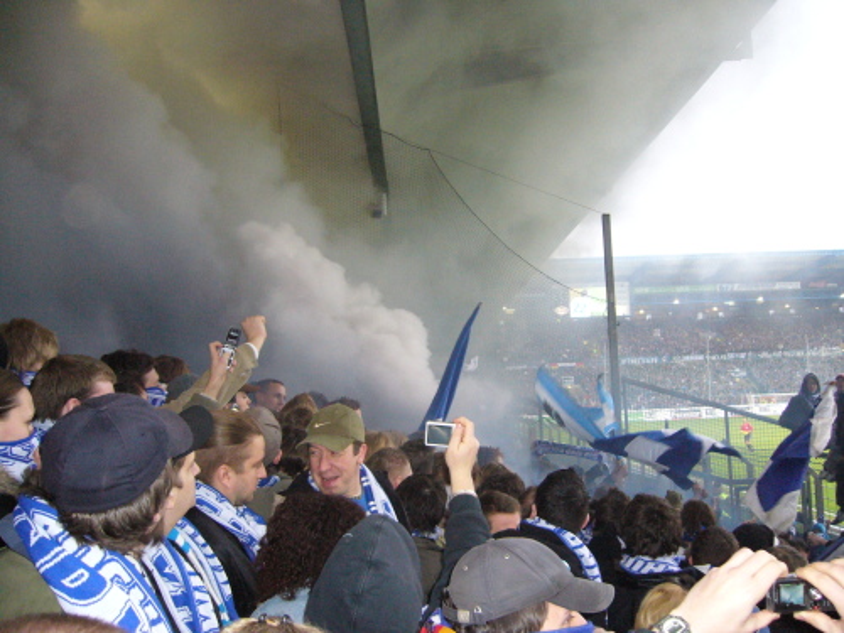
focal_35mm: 35
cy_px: 316
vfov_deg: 40.7
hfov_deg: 52.6
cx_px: 422
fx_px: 853
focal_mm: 5.8
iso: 320
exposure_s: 1/60
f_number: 2.8
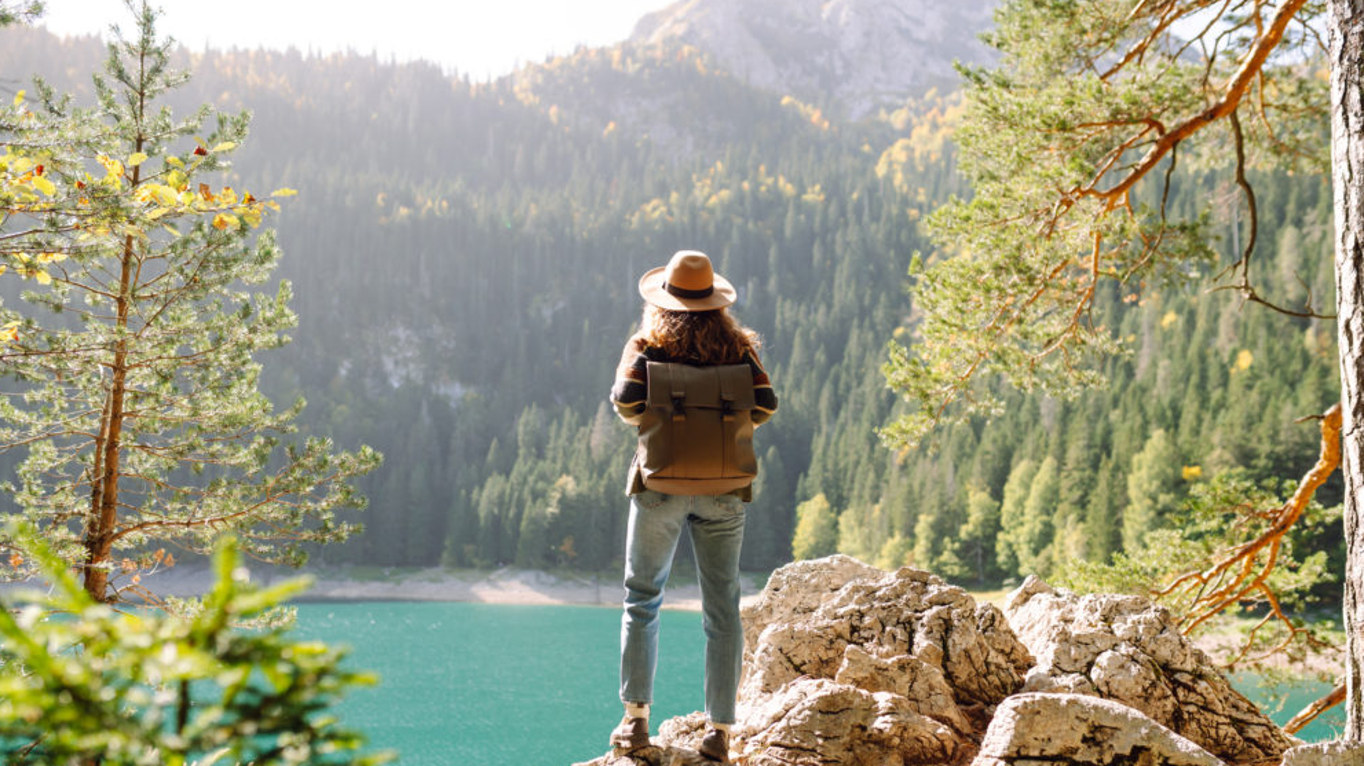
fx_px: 1338
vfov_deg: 31.9
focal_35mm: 37
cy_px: 442
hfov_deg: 54.0
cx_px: 681
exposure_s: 1/1600
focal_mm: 35
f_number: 2.5
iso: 200
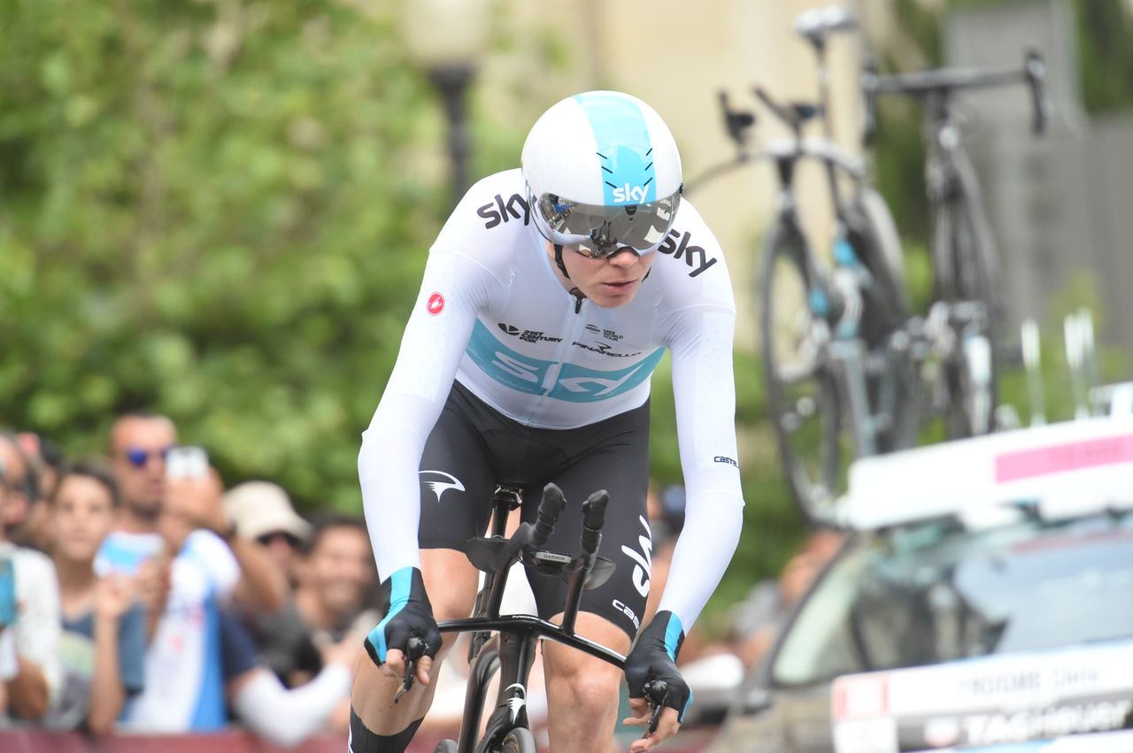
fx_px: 12577
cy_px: 376
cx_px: 566
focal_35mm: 400
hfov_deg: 5.2
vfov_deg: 3.4
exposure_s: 1/1250
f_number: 5.6
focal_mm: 400
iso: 4000
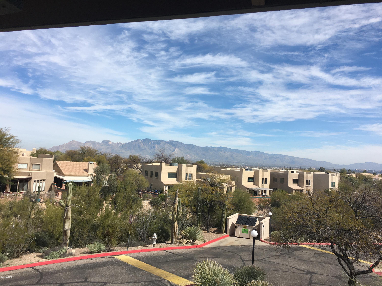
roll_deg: -2.9
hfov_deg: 61.7
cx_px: 191
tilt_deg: +3.2
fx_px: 320
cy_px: 143
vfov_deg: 48.2
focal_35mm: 29
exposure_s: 1/2137
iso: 25
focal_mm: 4.15
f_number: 2.2
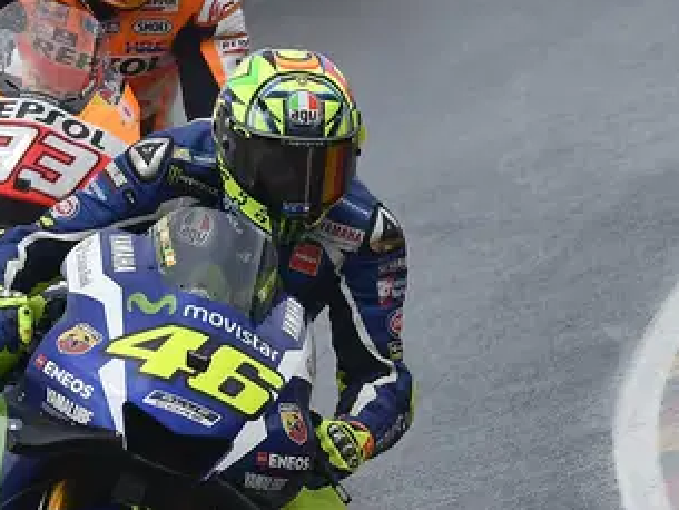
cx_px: -343
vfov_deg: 0.7
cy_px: -2
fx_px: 44485
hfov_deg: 0.9
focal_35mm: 2267
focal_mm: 400
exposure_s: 1/2000
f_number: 7.1
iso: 500
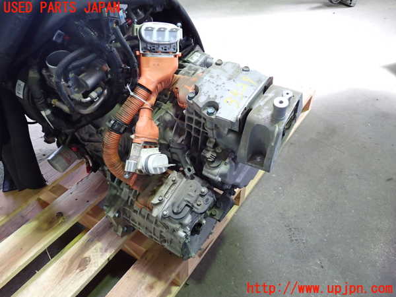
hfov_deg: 60.0
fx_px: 343
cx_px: 198
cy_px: 148
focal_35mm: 30
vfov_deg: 46.8
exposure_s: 1/30
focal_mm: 5.4
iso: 400
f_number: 2.3
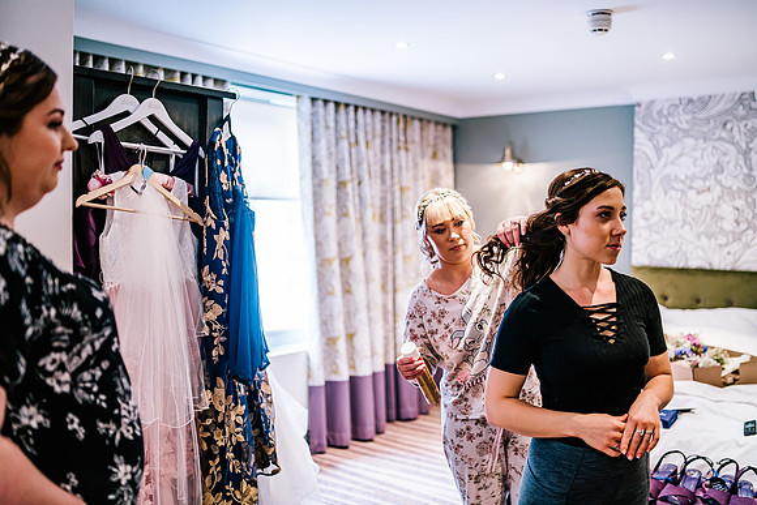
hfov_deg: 54.2
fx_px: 740
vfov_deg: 37.7
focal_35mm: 35
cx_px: 378
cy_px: 252
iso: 500
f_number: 1.4
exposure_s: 1/250
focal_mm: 35
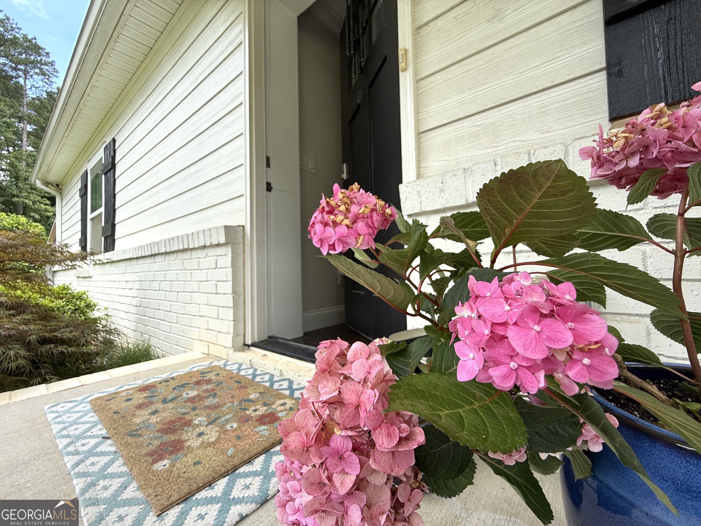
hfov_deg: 102.1
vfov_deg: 85.7
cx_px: 350
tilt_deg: +2.0
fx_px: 284
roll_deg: +1.4
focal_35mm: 14
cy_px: 263
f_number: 2.2
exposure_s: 1/318
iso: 50
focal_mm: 2.22
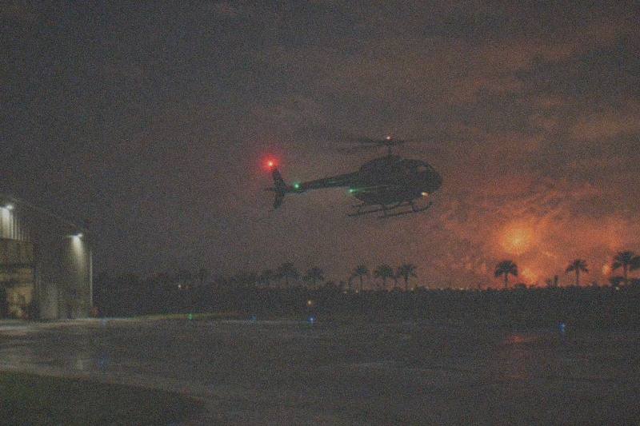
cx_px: 320
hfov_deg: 54.4
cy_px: 213
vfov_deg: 37.8
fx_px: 622
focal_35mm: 35
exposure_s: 1/160
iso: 800
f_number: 2.8
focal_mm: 35
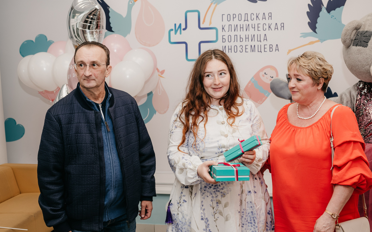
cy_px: 117
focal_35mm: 40
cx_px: 198
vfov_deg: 32.0
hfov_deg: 49.2
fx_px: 406
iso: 320
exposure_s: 1/160
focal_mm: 35
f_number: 4.5
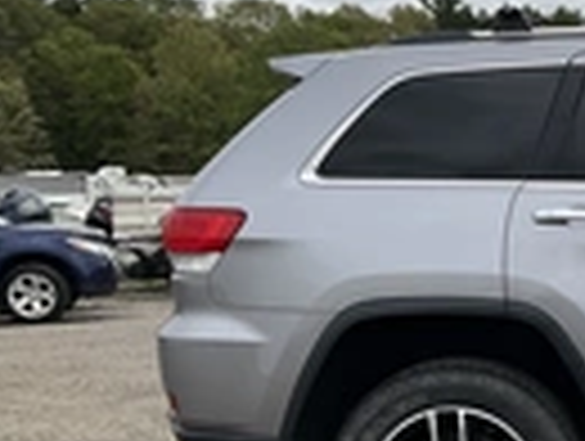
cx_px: 882
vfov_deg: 16.5
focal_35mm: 89
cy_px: 360
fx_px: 1507
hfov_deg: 19.2
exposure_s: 1/1984
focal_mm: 3
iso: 25
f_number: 1.8
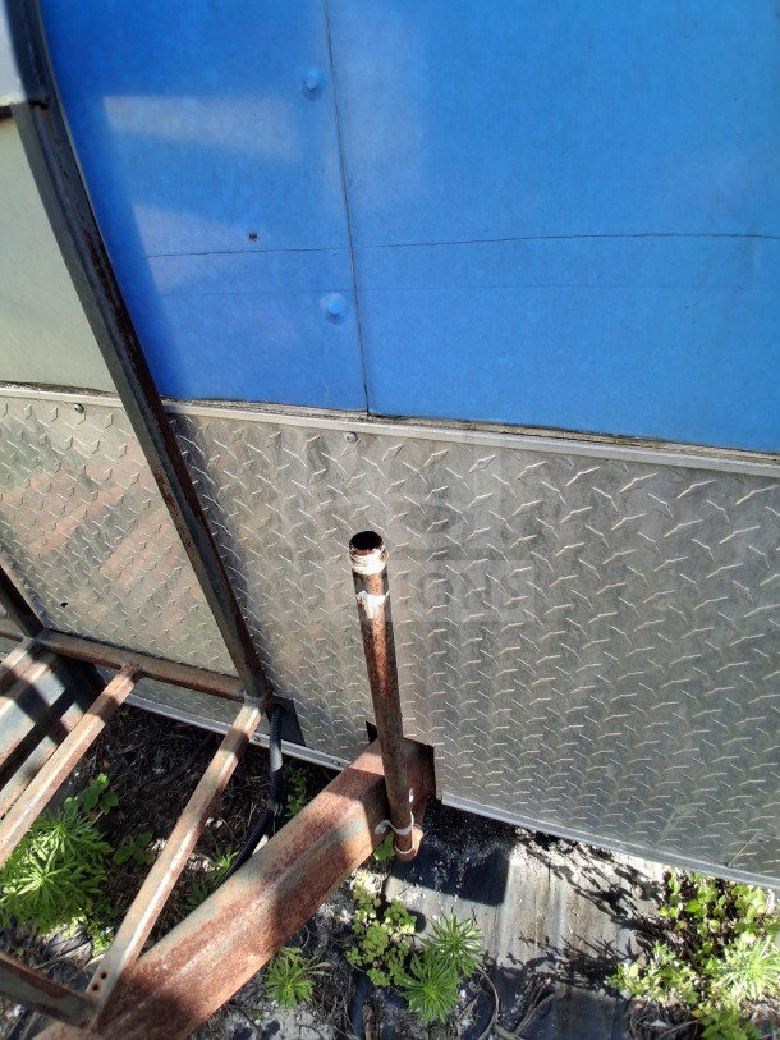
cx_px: 390
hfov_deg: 74.7
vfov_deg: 91.0
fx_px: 511
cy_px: 520
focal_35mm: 17
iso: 50
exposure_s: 1/173
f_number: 2.2
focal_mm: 1.4
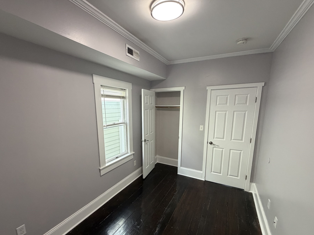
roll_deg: +0.9
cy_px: 133
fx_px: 145
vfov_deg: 77.7
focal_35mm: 16
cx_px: 148
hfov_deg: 94.4
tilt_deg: -9.9
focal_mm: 2.22
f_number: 2.2
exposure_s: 1/121
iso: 320
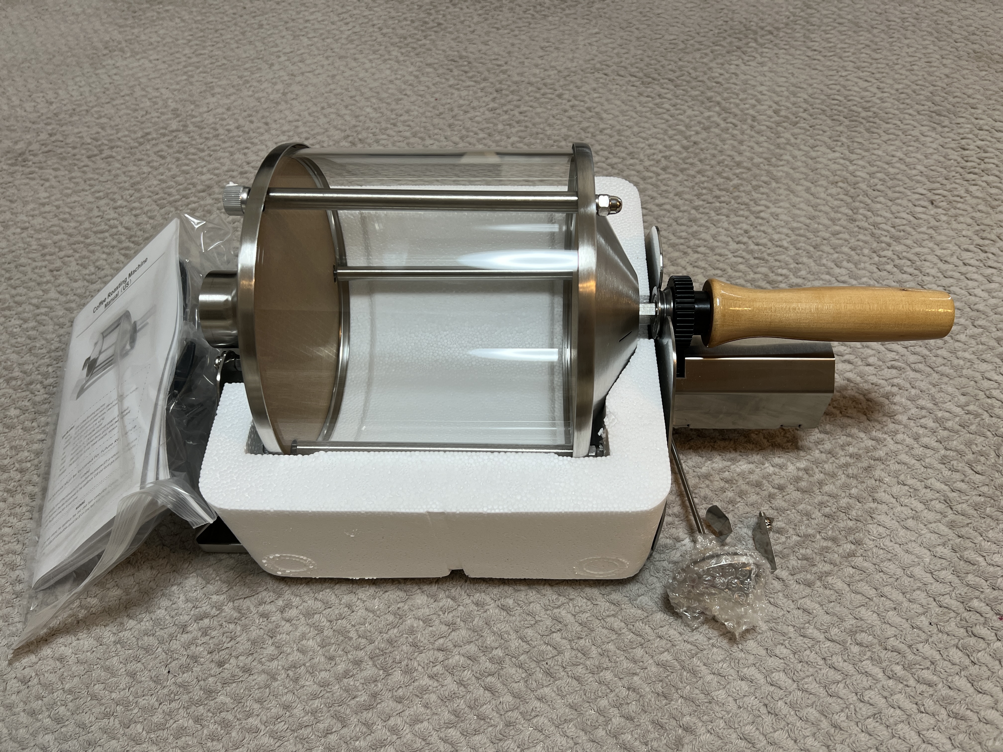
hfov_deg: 67.3
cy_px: 376
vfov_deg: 53.1
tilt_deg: -55.4
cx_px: 502
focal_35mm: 26
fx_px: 753
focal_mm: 5.7
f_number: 1.5
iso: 80
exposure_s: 1/60
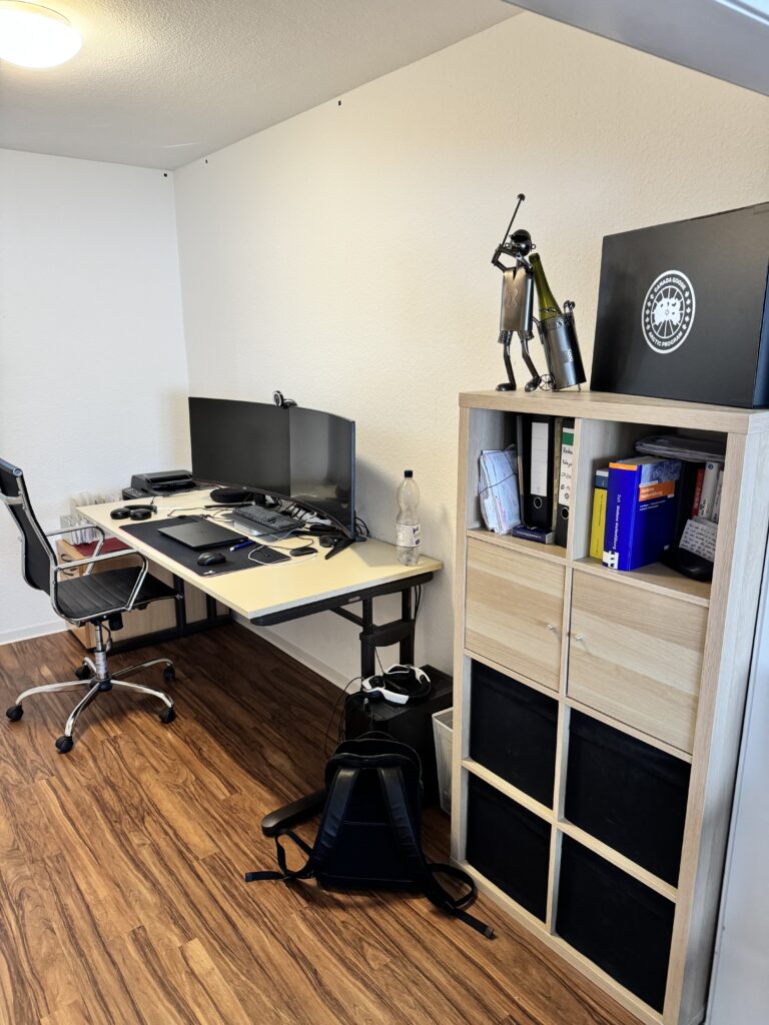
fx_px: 711
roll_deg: +0.2
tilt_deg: -13.5
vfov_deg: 71.6
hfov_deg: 56.8
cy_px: 512
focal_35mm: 24
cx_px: 384
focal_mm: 6.76
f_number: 1.78
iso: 320
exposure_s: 1/50
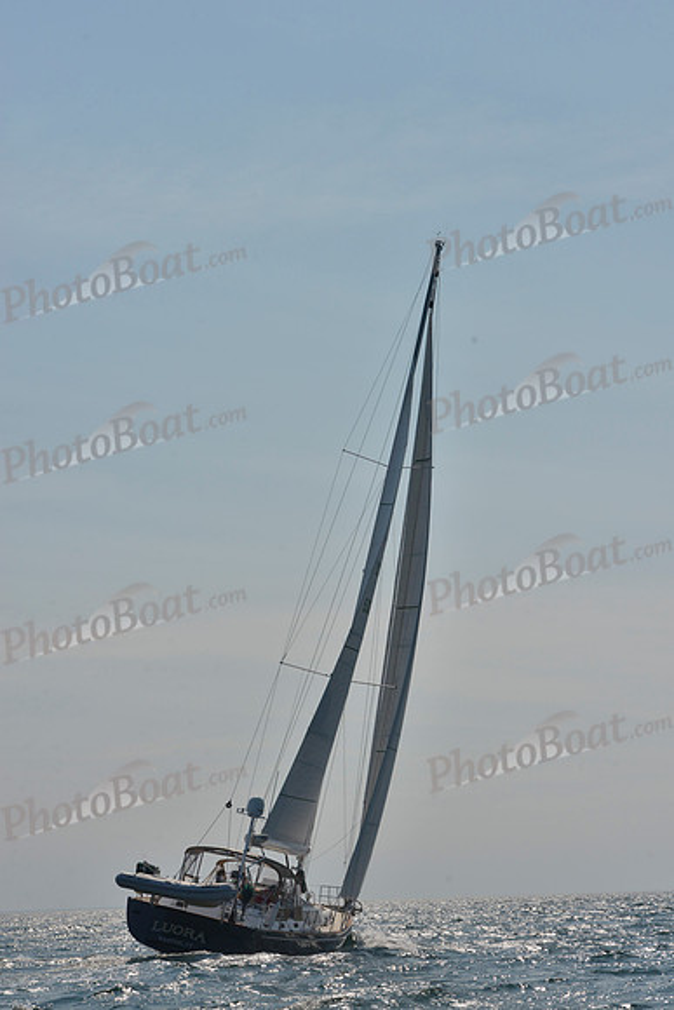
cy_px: 505
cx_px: 337
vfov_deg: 24.8
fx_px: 2301
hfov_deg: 16.7
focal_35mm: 82
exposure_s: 1/800
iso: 400
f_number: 13
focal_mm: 82
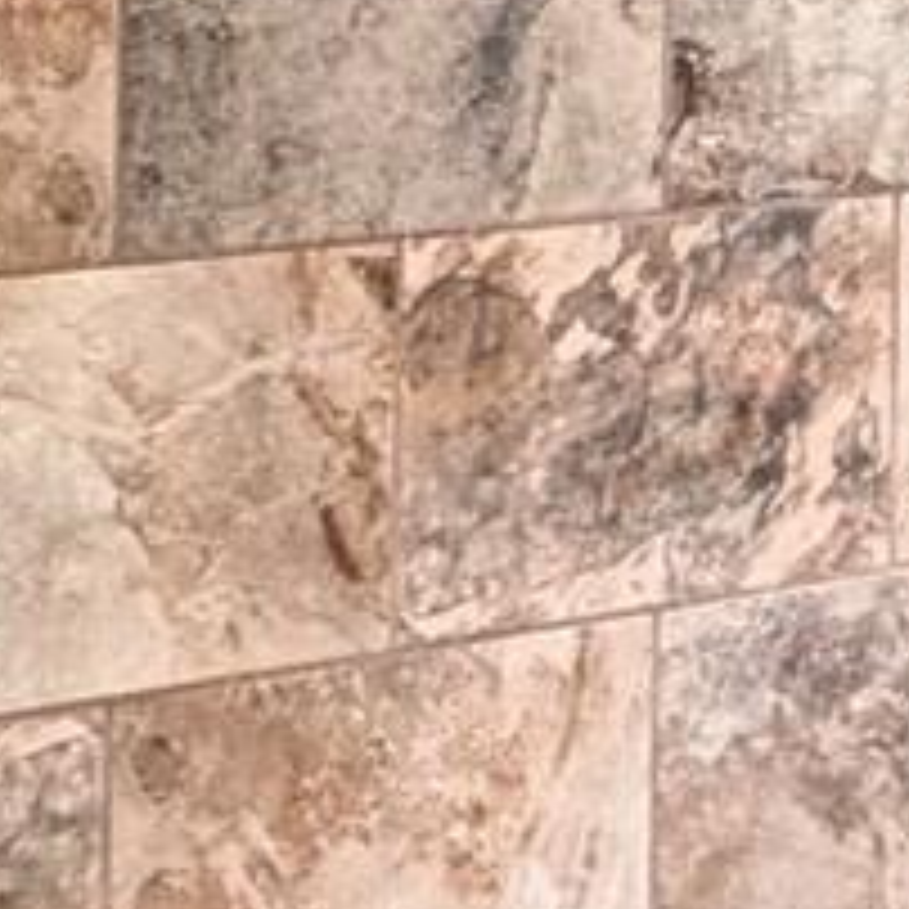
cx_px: 1120
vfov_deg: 16.4
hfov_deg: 16.9
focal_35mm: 98
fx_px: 2912
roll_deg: -0.4
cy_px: -392
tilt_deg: +0.4
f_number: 2.2
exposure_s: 1/60
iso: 400
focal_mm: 2.22
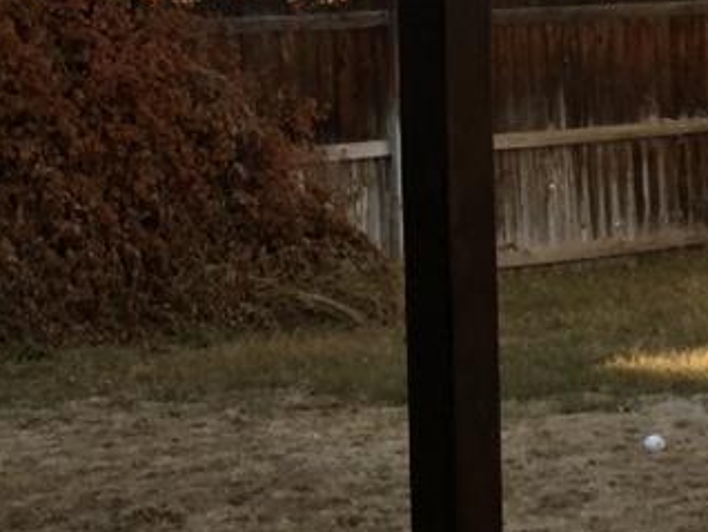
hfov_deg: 13.5
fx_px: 2988
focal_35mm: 146
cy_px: 334
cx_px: 274
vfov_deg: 10.2
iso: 25
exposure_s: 1/769
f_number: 2.4
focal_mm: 3.3
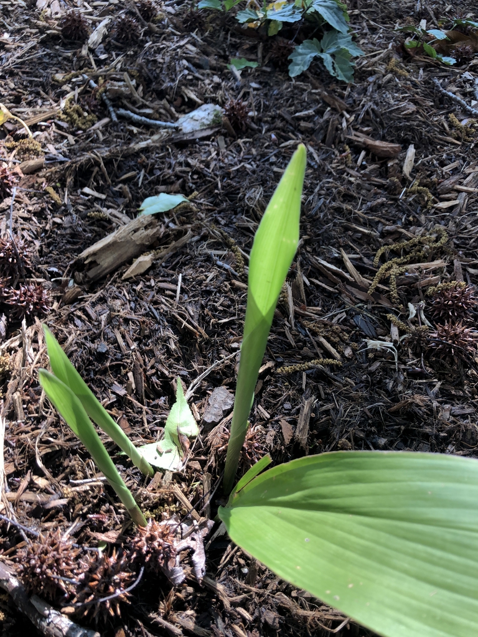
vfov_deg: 63.4
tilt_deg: -52.8
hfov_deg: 49.7
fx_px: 516
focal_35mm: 28
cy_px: 318
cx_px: 239
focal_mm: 3.99
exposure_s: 1/126
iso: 20
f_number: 1.8
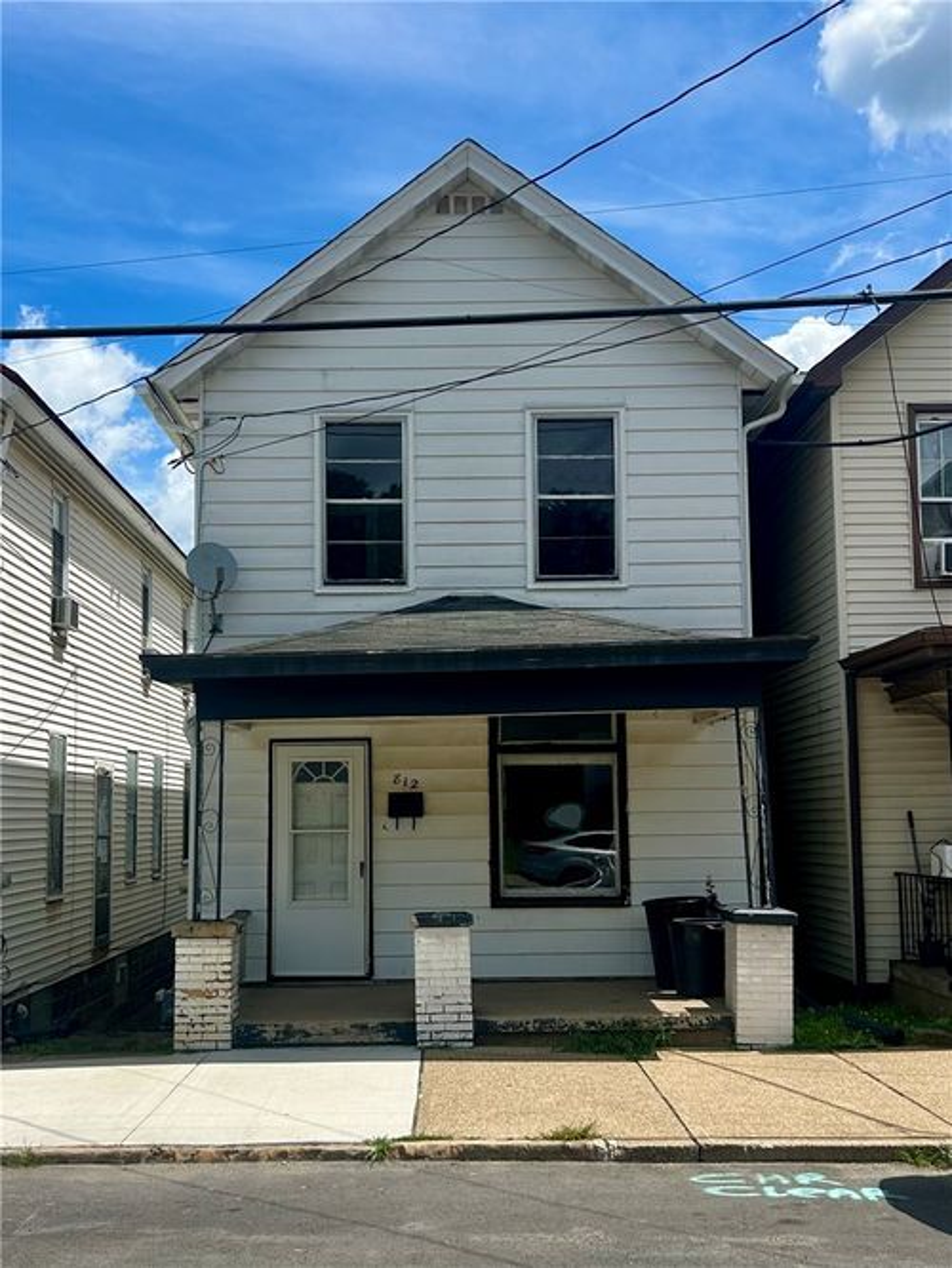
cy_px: 634
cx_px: 476
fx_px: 953
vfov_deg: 67.3
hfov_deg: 53.1
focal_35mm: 26
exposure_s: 1/5882
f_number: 1.5
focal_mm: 5.7
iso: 50
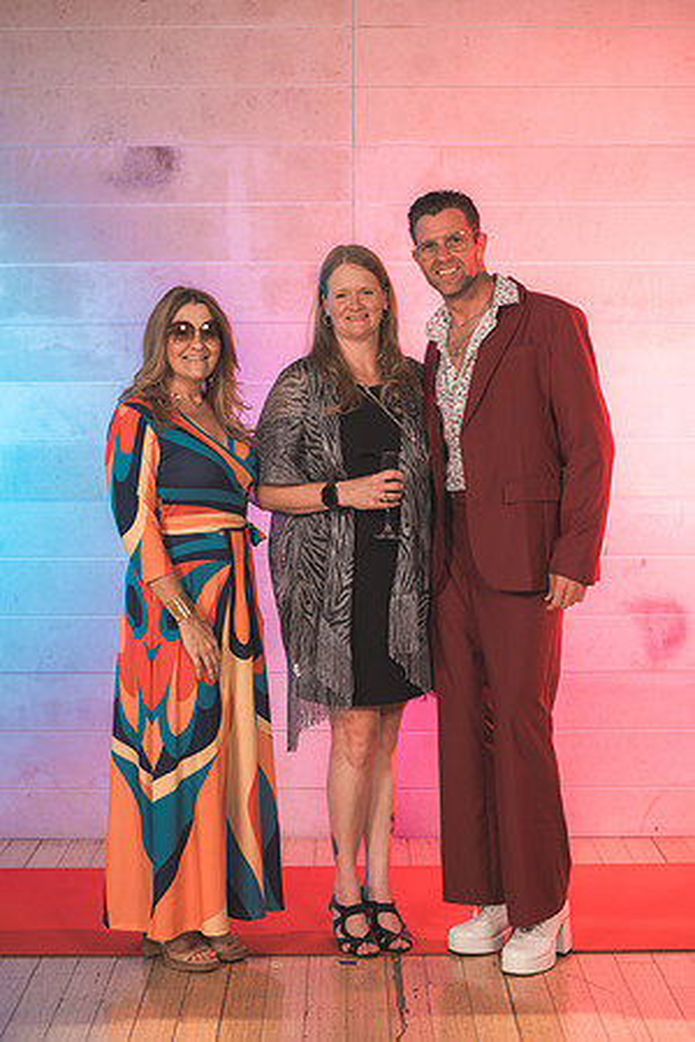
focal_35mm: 70
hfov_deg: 19.5
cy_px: 521
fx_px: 2027
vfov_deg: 28.8
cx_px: 348
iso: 100
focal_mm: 70
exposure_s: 1/250
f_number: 5
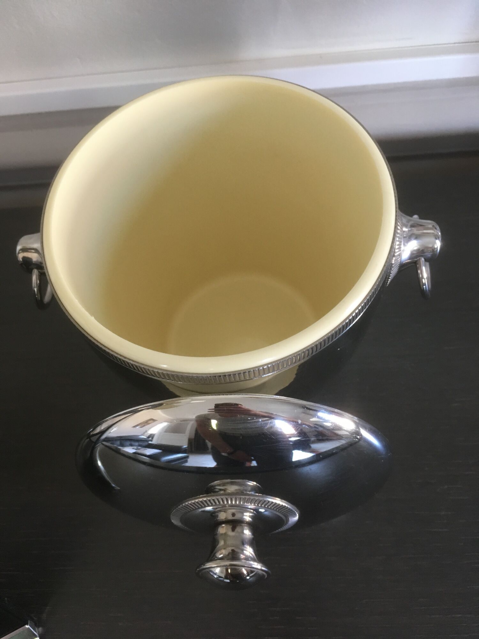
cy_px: 320
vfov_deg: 61.7
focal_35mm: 29
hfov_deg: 48.2
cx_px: 240
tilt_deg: -68.9
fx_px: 535
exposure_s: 1/33
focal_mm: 4.15
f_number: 2.2
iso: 125
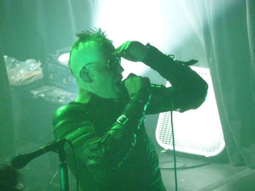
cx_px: 128
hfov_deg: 7.0
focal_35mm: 285
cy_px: 96
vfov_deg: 5.2
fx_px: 2099
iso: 3200
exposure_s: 1/13
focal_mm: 51
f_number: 5.7
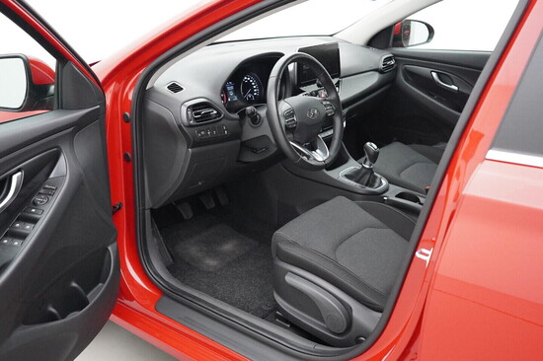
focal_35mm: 36
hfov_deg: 53.2
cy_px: 180
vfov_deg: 36.8
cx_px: 272
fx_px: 543
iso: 6400
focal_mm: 24
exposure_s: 1/1250
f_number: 2.8
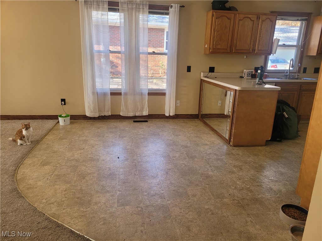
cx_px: 161
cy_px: 120
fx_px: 242
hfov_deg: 67.3
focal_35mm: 26
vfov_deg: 53.1
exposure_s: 1/120
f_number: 1.8
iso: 125
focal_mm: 5.4
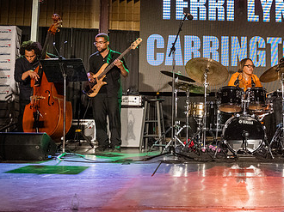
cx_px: 241
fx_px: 435
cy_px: 84
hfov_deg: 34.7
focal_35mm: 53
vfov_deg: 27.4
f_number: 4
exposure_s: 1/1000
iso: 6400
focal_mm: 31
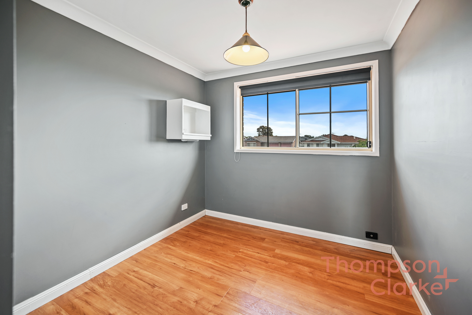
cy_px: 158
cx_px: 236
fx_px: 184
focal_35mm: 14
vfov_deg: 81.3
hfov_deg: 104.2
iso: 100
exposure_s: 1/2.5
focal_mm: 14
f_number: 4
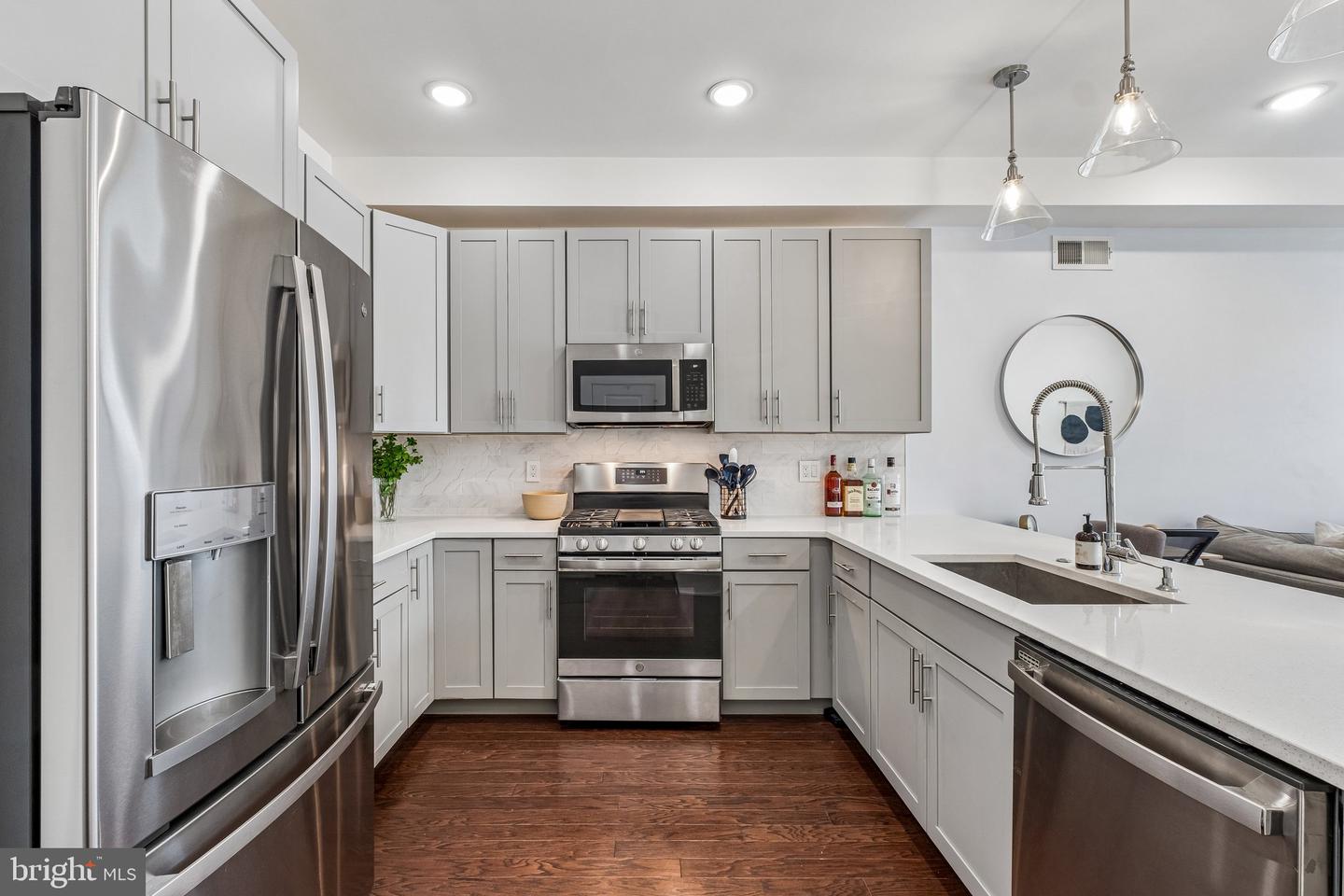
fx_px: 560
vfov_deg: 77.3
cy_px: 448
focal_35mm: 15
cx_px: 672
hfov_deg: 100.4
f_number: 8
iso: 250
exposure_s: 1/4
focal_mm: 10
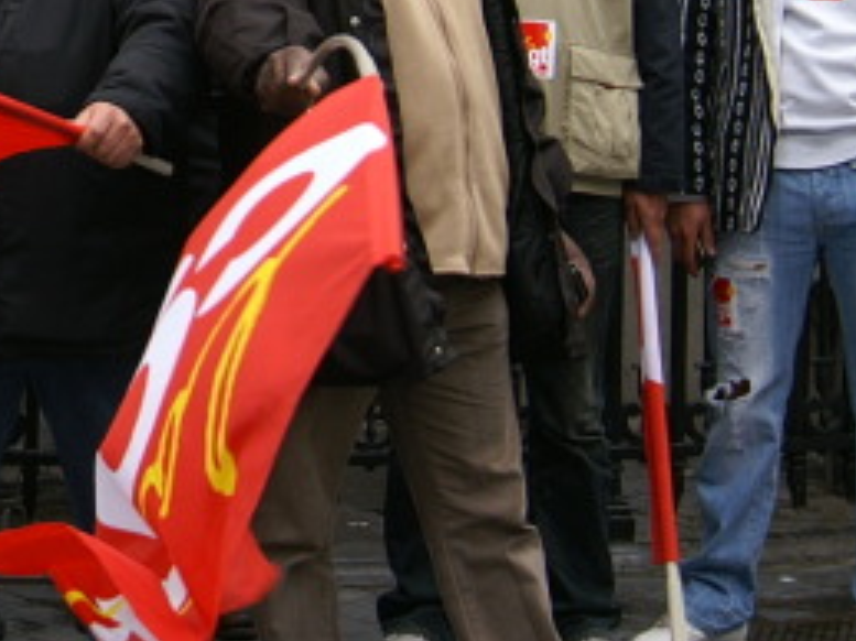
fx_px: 3658
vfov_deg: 9.7
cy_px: -347
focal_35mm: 148
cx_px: -263
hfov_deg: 12.9
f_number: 6.3
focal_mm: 26
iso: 100
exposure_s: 1/125
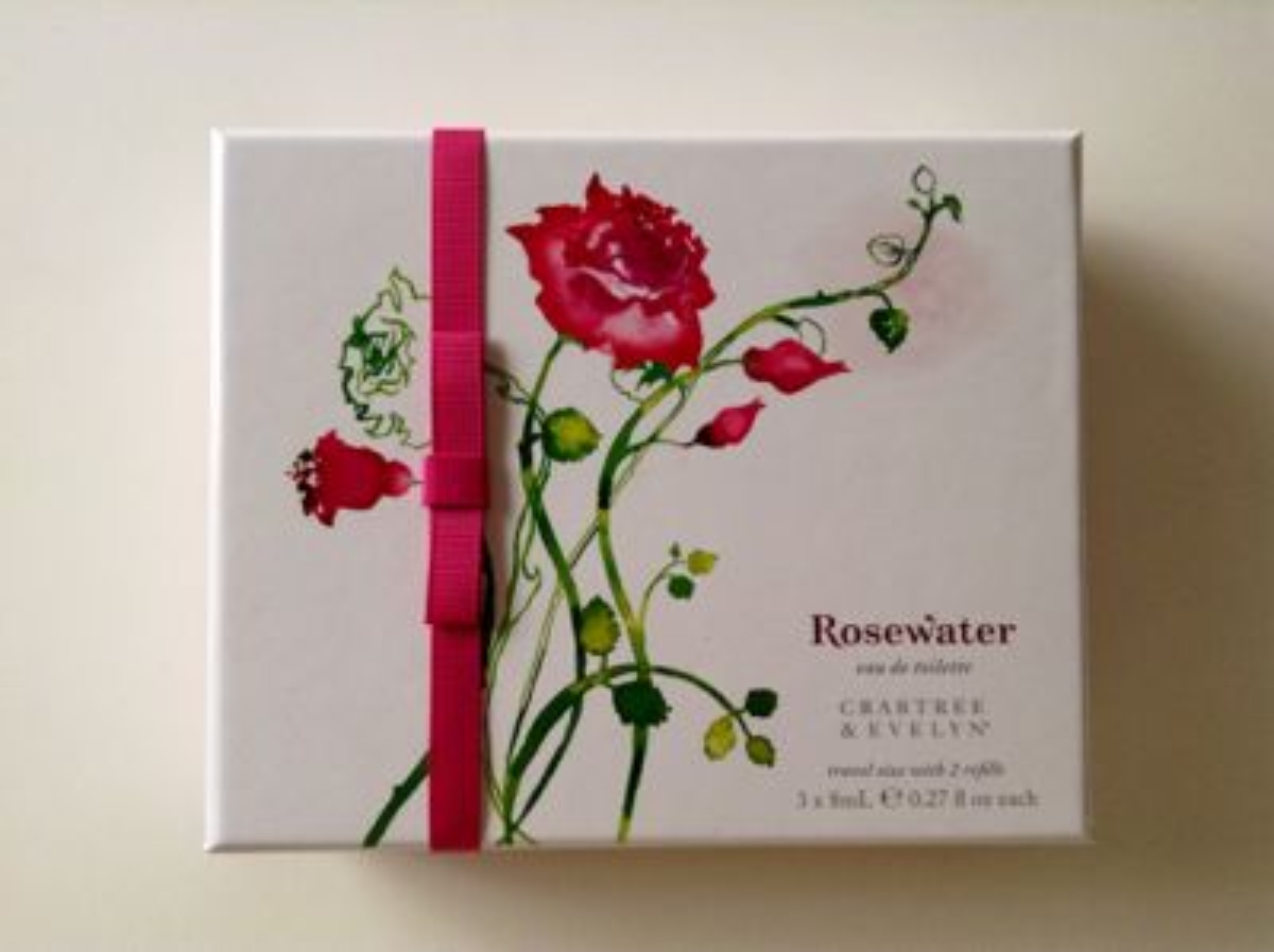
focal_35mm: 33
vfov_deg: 42.9
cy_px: 476
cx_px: 637
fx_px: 1213
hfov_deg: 55.4
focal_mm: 3.3
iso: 80
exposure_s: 1/25
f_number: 2.4
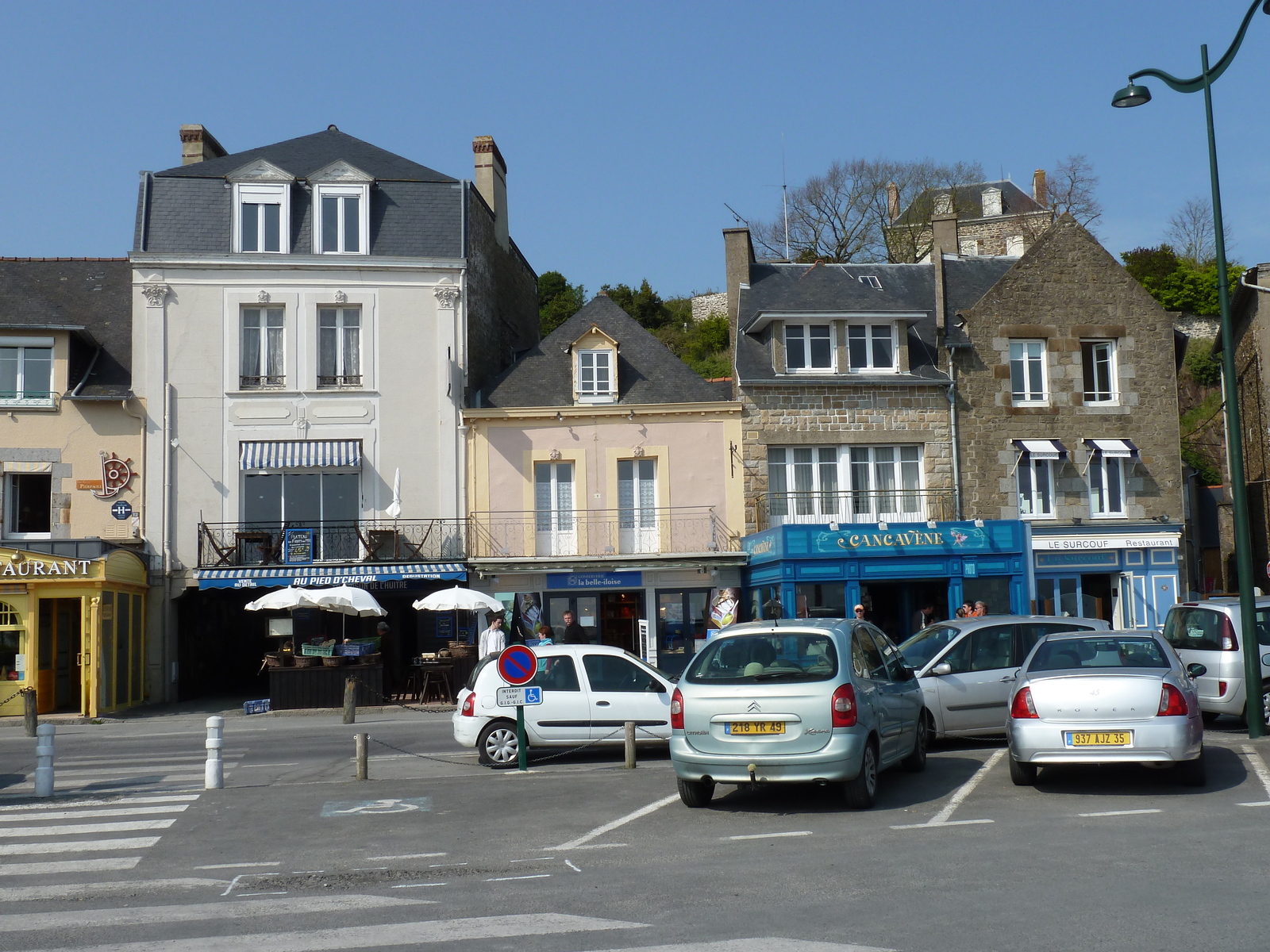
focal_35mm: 37
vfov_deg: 38.7
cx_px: 635
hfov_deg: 50.1
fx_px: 1357
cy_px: 476
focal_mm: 6.1
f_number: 5.6
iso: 80
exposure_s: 1/400
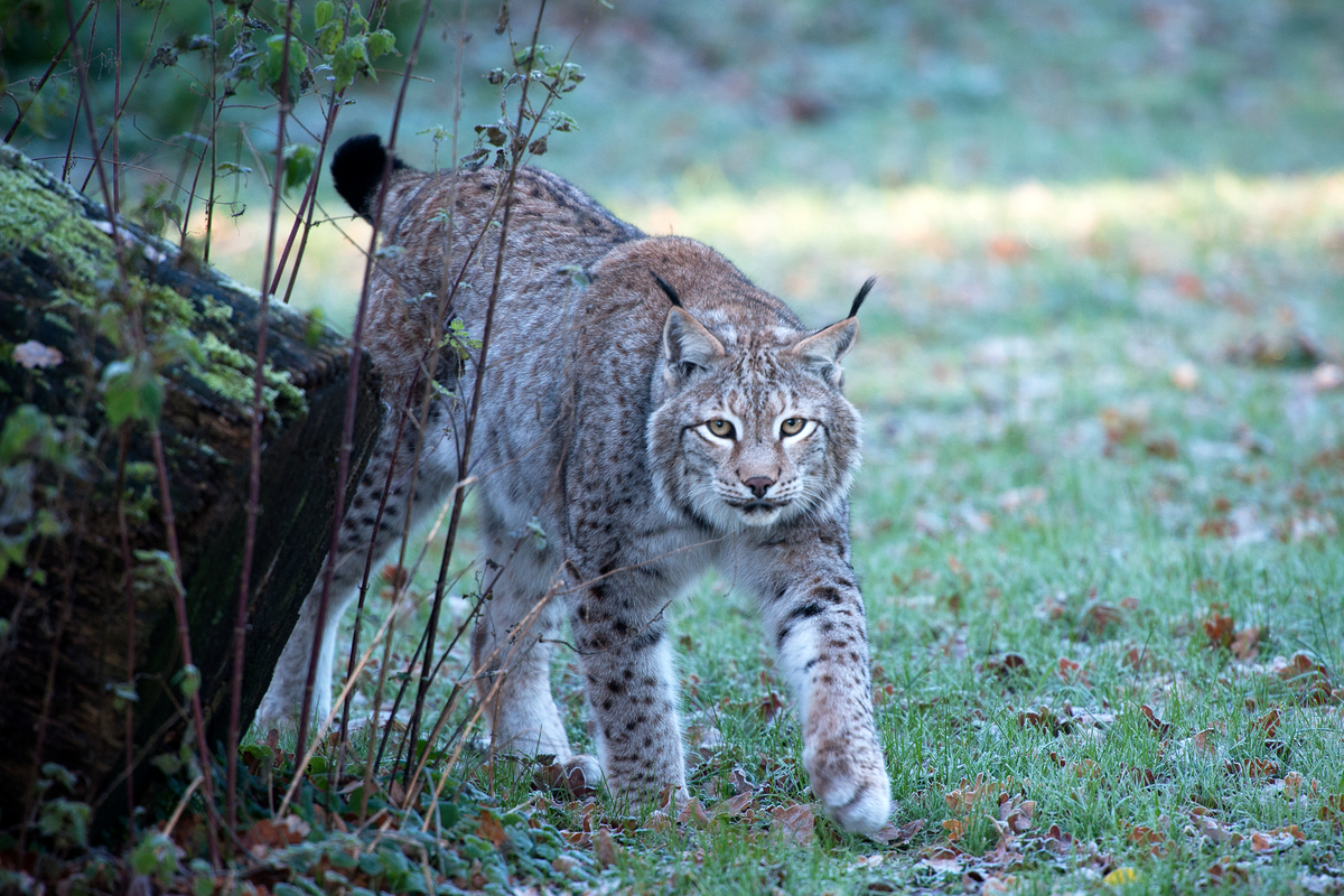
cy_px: 448
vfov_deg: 4.0
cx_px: 672
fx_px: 12692
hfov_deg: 6.1
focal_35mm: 340
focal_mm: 340
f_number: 4.8
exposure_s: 1/200
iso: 1000
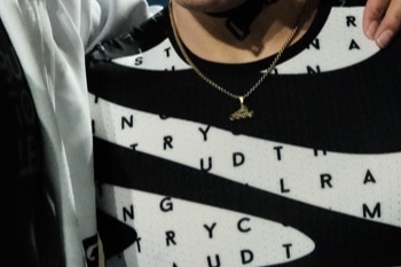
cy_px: 57
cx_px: 84
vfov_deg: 6.8
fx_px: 2238
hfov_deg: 10.2
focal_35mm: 201
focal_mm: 29.2
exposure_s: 1/200
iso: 8000
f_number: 2.8
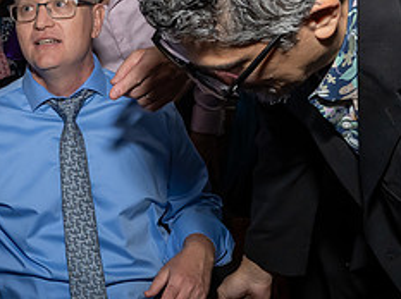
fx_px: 694
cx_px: 65
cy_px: 109
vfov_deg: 24.3
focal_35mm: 60
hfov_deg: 31.2
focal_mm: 17
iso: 1000
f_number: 8
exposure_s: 1/250
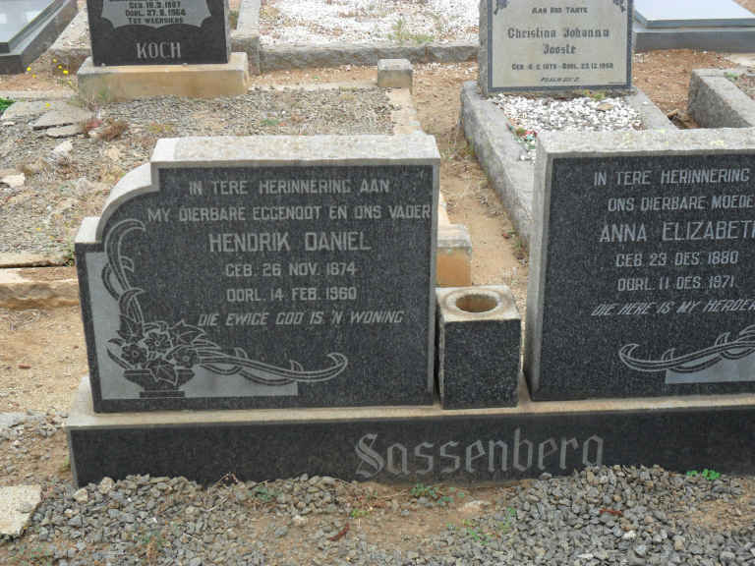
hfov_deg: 36.8
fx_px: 1134
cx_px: 378
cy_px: 283
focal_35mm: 52
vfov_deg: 28.0
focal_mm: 9.3
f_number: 5
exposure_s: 1/125
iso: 100
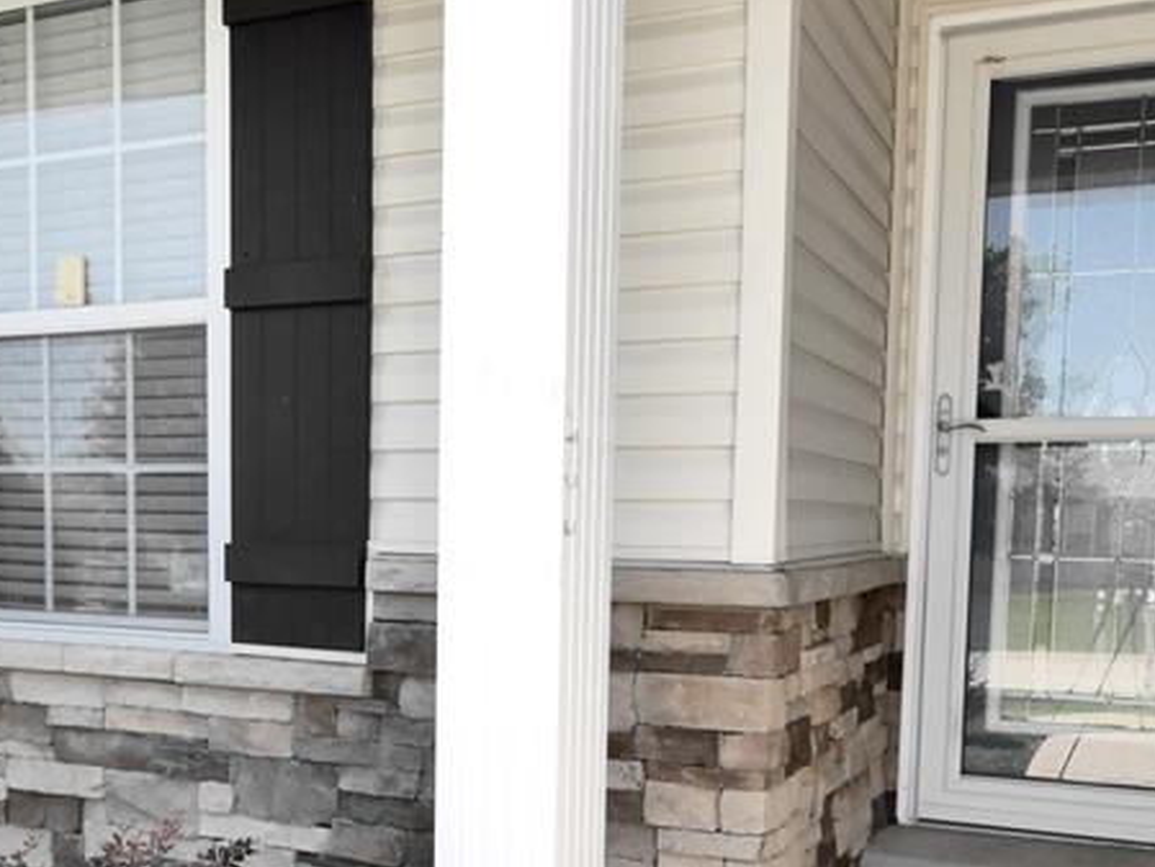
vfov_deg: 34.5
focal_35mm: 41
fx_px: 1368
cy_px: 643
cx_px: 516
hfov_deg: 45.7
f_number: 6.3
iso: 800
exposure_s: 1/320
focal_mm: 9
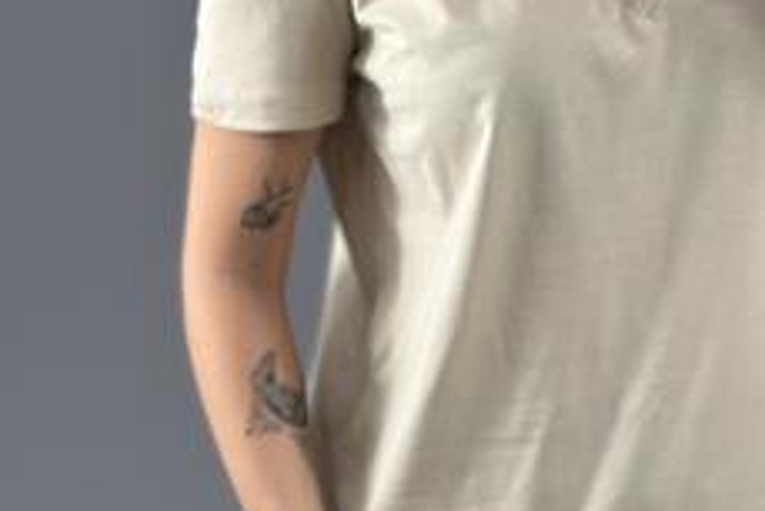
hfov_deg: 22.5
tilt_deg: -33.0
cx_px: 491
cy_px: 232
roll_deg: +5.0
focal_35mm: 90
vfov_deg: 15.2
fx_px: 1914
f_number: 1.78
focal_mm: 6.86
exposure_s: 1/100
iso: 64
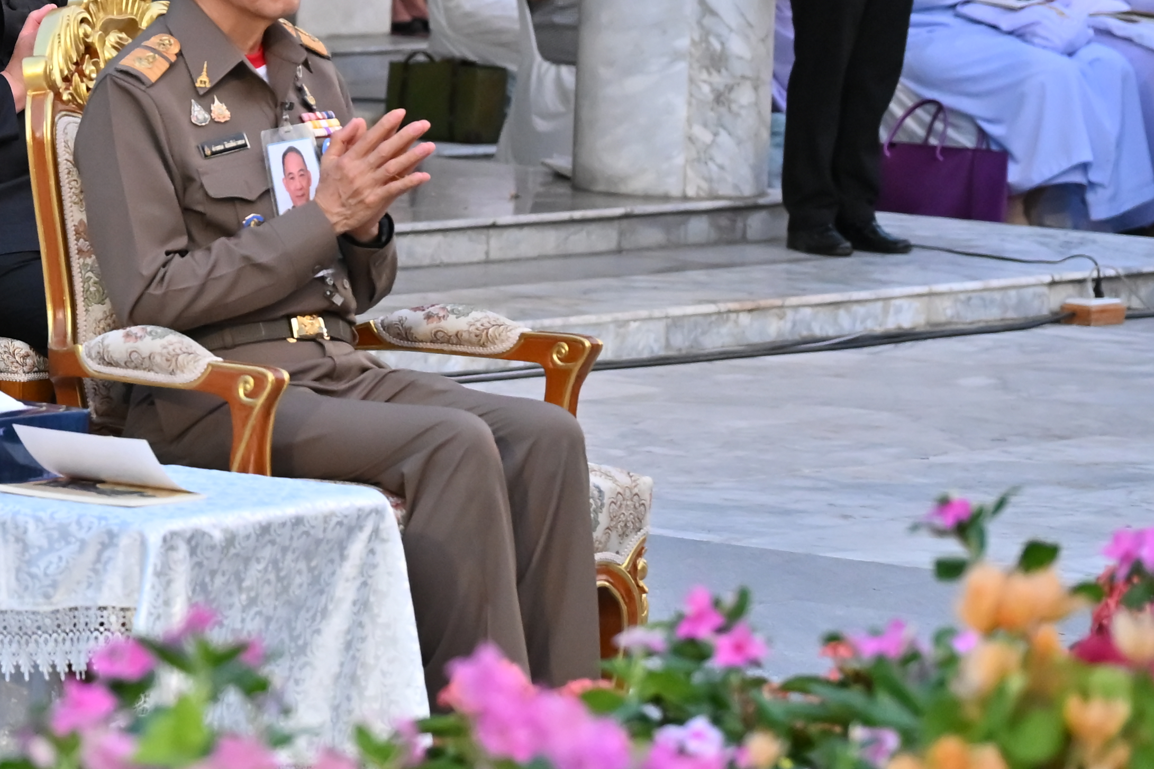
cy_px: 257
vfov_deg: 6.6
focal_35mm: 208
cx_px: -426
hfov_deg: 9.7
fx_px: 6667
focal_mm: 75
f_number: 4
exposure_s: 1/160
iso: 2000
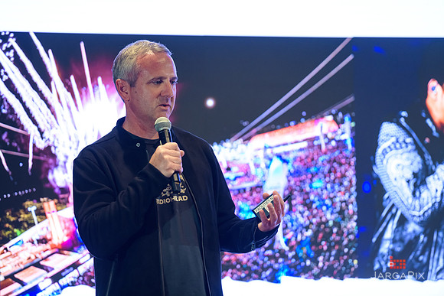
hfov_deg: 10.3
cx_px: 222
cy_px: 148
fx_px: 2467
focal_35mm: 200
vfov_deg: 6.9
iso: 1600
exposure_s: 1/200
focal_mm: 200
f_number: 3.2
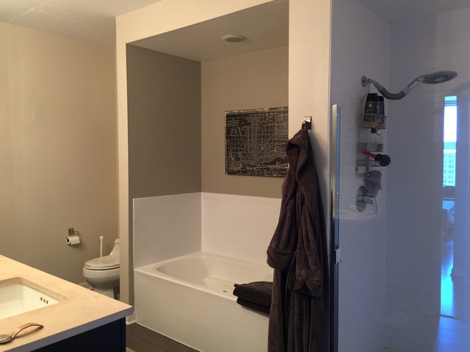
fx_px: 394
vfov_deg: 48.2
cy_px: 176
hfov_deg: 61.7
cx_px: 235
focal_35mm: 29
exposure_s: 1/15
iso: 125
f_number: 2.2
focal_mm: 4.15
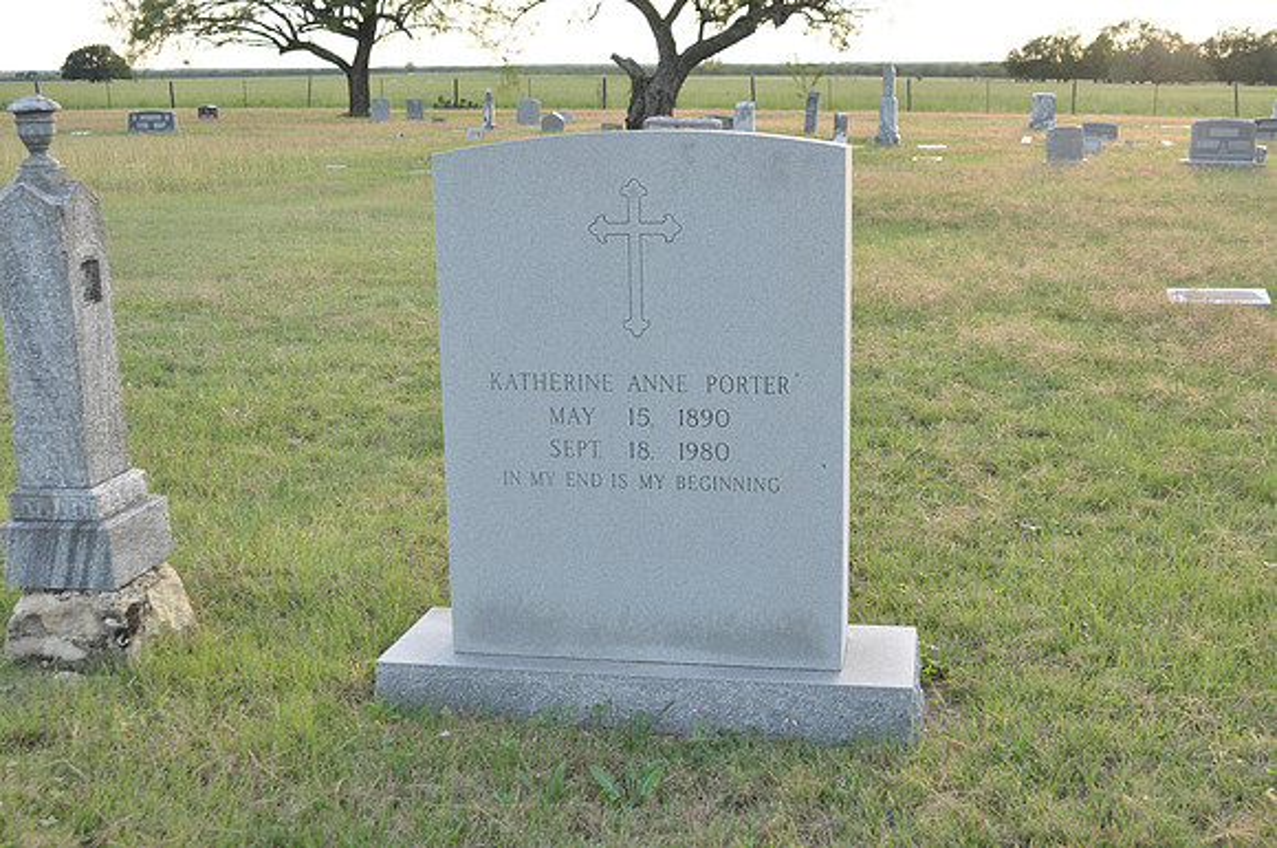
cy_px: 424
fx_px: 1541
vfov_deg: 30.8
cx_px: 638
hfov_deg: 45.0
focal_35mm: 44
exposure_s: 1/250
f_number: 5
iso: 400
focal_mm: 29
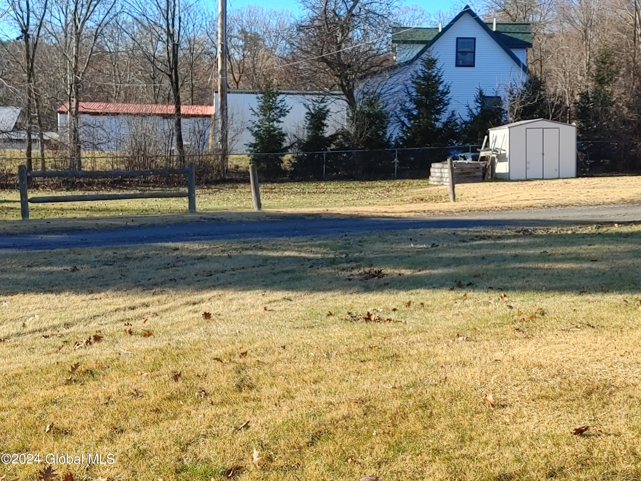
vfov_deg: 31.5
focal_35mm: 46
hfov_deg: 41.2
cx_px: 320
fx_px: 852
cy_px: 240
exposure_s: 1/709
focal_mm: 4.81
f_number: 1.8
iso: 50
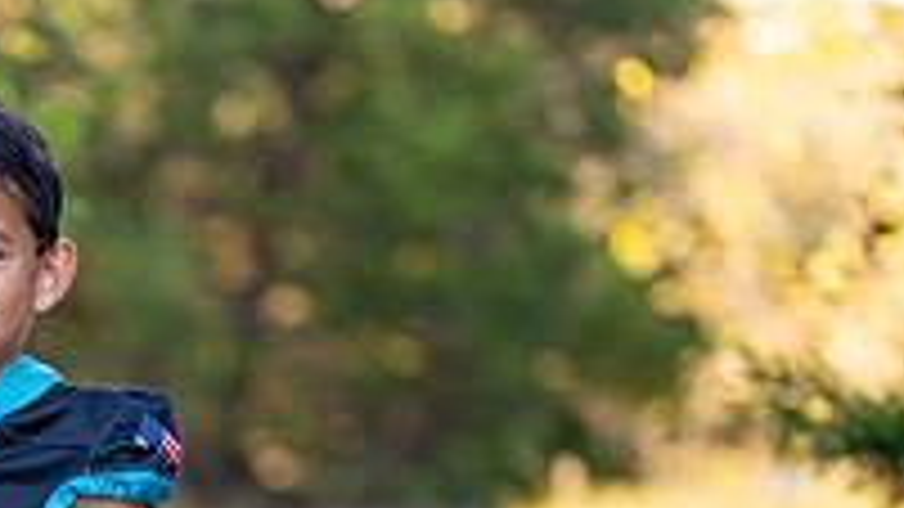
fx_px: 4314
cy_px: 868
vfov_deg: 6.6
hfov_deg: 11.8
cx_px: -66
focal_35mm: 180
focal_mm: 50
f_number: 1.2
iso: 100
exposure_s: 1/320
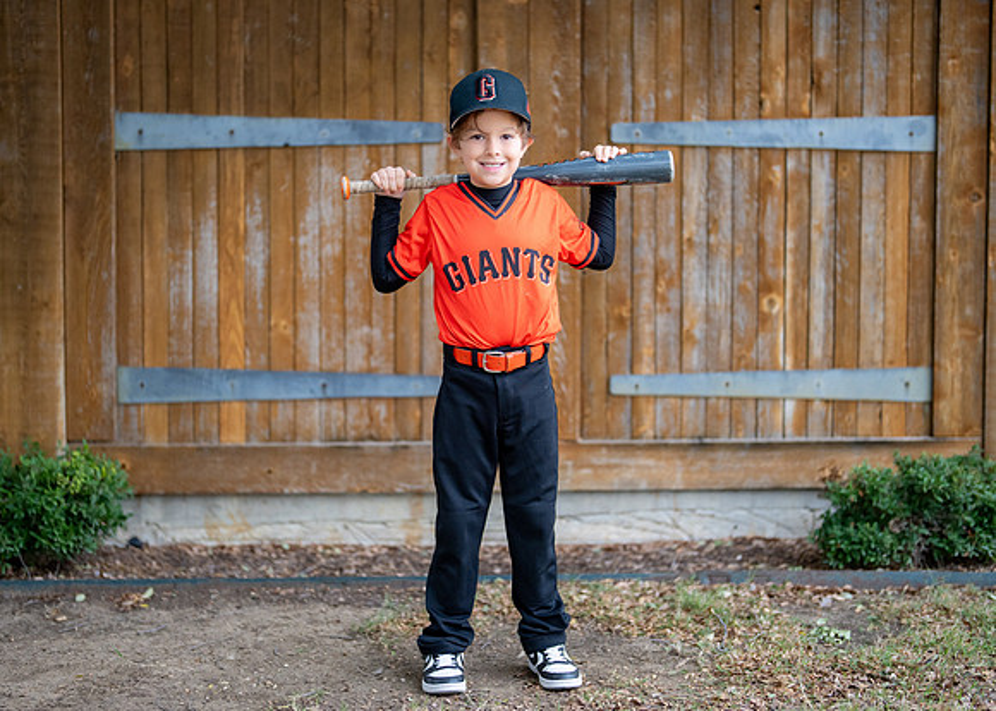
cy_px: 332
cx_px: 472
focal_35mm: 65
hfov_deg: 30.5
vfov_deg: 22.0
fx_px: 1824
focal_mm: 50
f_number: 1.2
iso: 500
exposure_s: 1/640
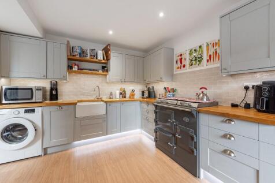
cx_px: 138
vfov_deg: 81.2
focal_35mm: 14
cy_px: 92
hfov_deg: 104.3
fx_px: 107
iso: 320
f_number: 7.1
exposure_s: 1/25
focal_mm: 14
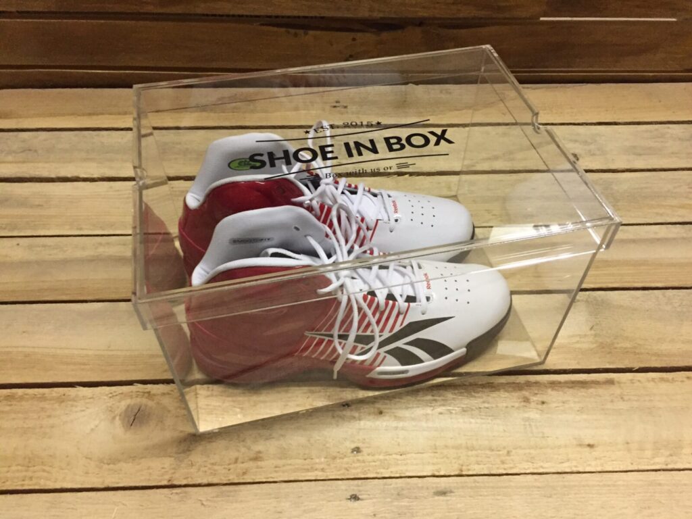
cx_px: 346
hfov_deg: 61.7
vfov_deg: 48.2
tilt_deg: -50.3
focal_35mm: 29
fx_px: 580
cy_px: 260
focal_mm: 4.15
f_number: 2.2
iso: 320
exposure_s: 1/17
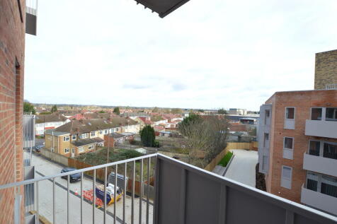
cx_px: 168
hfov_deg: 100.4
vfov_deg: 77.3
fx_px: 140
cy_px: 112
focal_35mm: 15
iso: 100
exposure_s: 1/100
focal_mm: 10
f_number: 5
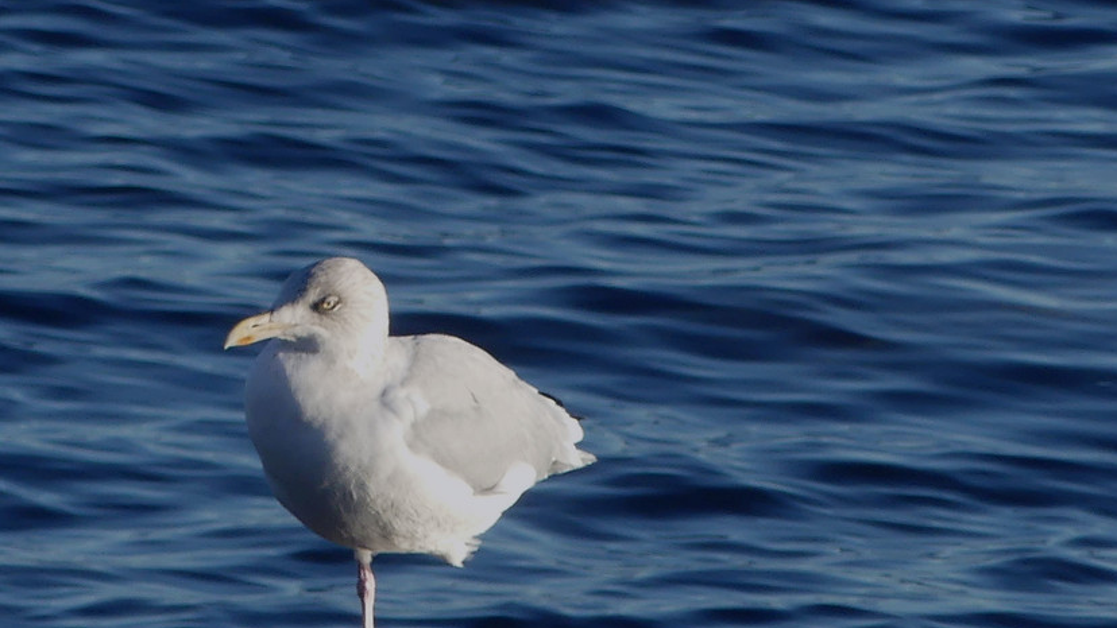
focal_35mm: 1684
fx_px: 49884
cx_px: 482
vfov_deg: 0.7
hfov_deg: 1.3
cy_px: 354
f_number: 4
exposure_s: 1/640
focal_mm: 108
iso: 100
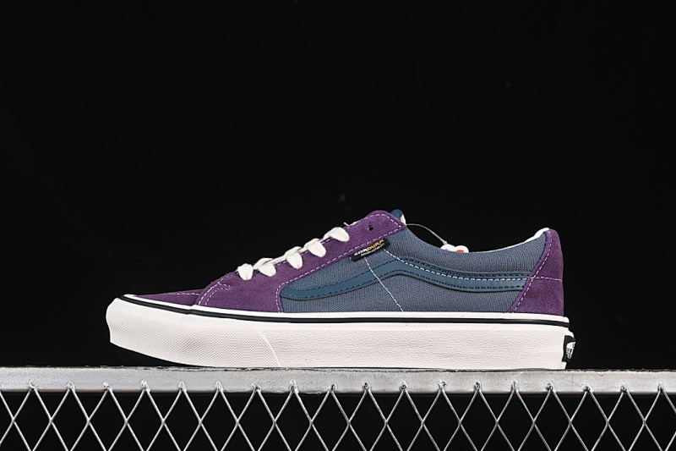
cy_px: 226
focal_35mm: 75
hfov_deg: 27.0
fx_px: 1408
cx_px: 338
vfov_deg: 18.2
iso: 160
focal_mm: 50
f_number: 6.3
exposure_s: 1/60
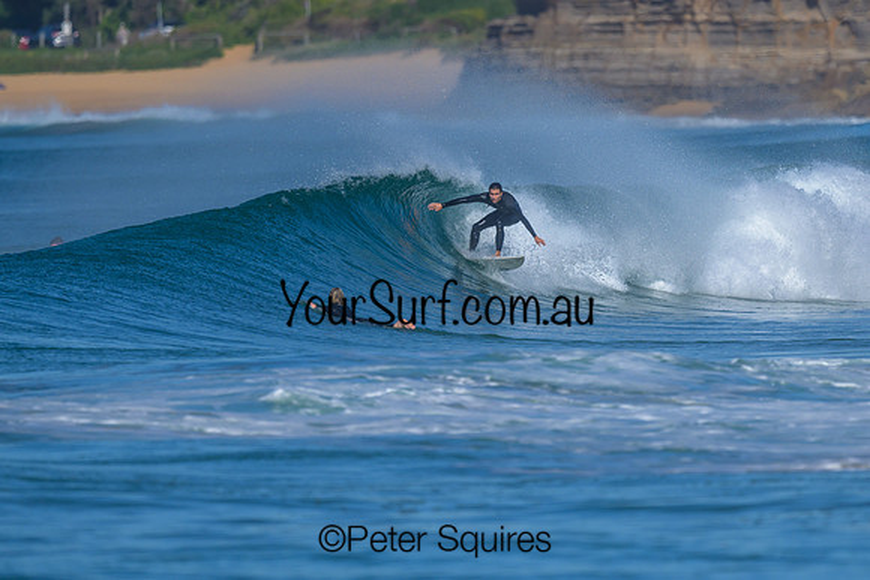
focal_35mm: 1101
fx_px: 26601
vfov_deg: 1.3
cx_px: 488
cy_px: 279
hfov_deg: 1.9
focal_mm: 800
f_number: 6.3
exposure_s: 1/2000
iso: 200
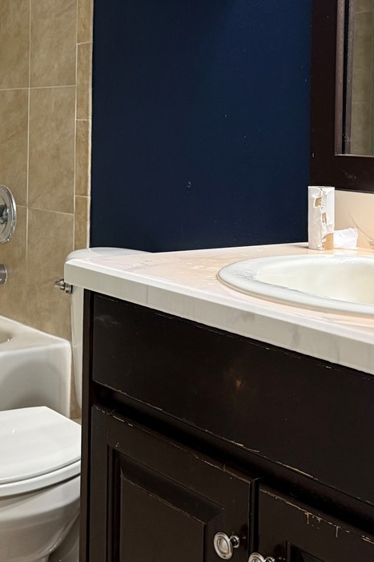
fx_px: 889
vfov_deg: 34.1
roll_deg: -0.2
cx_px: 85
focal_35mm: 57
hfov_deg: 23.5
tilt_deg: +1.0
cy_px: 123
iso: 320
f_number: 1.78
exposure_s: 1/60
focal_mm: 6.76
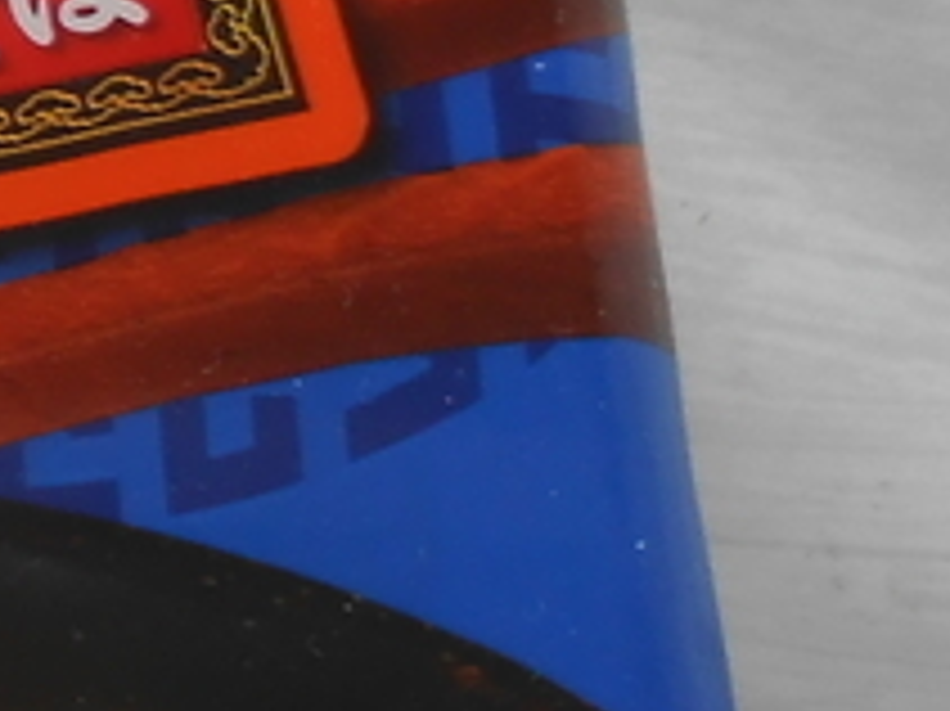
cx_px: -1522
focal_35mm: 148
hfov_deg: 10.8
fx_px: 4059
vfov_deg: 9.9
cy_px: -63
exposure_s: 1/160
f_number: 3.5
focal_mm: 4.6
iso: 80
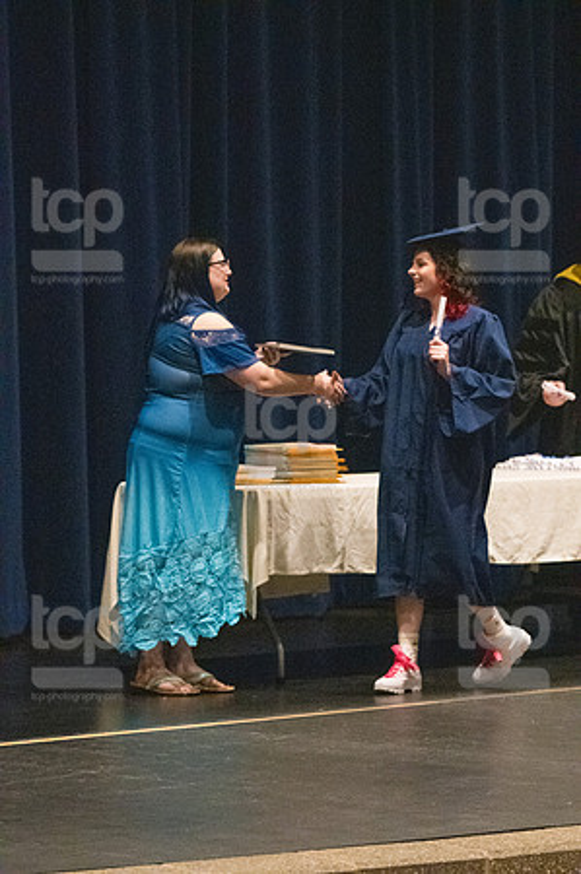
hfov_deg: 8.3
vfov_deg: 12.5
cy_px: 437
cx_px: 290
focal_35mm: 165
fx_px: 4003
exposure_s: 1/400
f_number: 3.2
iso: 10000
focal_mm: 110
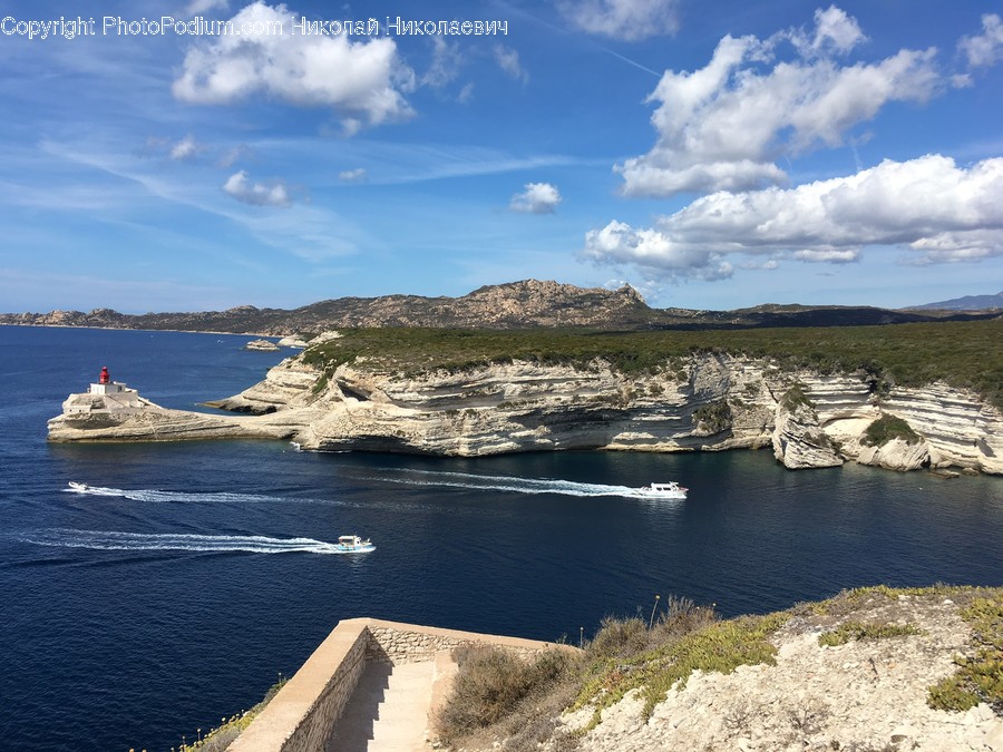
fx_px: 840
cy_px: 376
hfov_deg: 61.7
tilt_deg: -2.2
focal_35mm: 29
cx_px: 502
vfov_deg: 48.2
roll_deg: -1.9
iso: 25
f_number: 2.2
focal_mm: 4.15
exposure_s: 1/1923
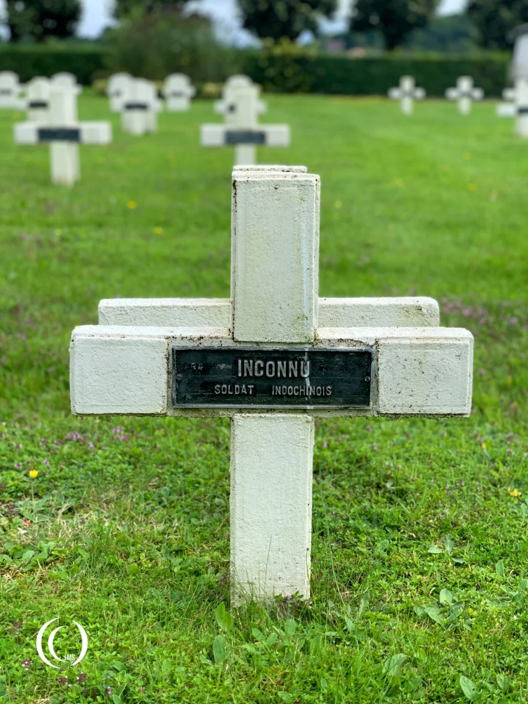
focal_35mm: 53
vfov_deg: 36.2
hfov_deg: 27.5
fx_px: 1078
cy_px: 352
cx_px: 267
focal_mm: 6
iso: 16
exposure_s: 1/500
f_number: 2.4
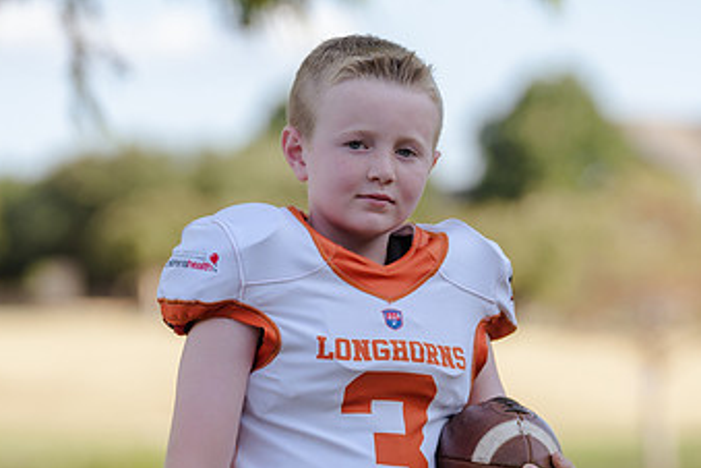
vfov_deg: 4.9
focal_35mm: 281
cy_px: 322
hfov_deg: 7.3
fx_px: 5471
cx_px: 359
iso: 100
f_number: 3.5
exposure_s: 1/320
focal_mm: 151
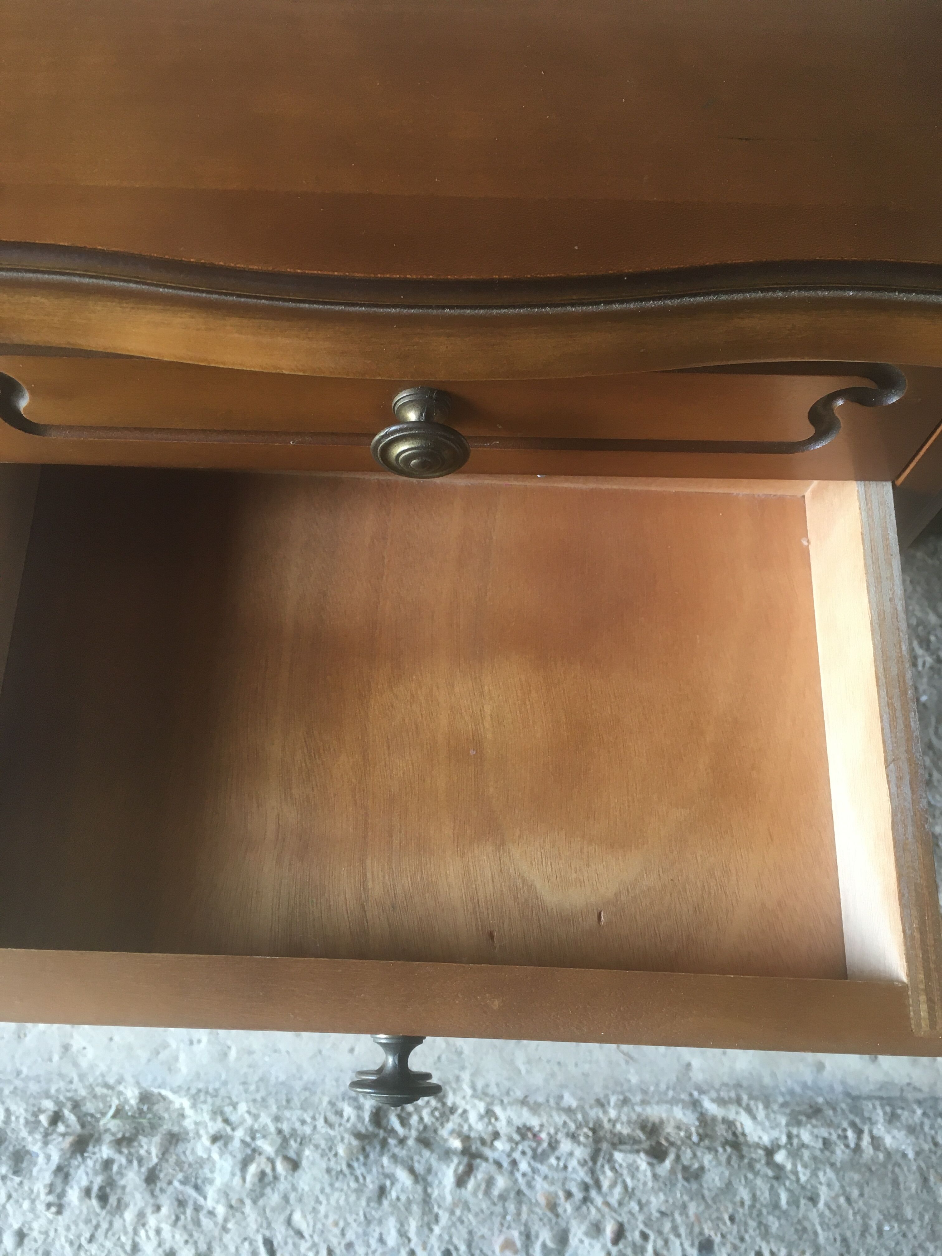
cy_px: 628
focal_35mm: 29
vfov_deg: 61.7
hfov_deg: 48.2
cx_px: 471
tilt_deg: -66.1
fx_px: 1052
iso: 100
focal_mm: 4.15
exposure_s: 1/33
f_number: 2.2
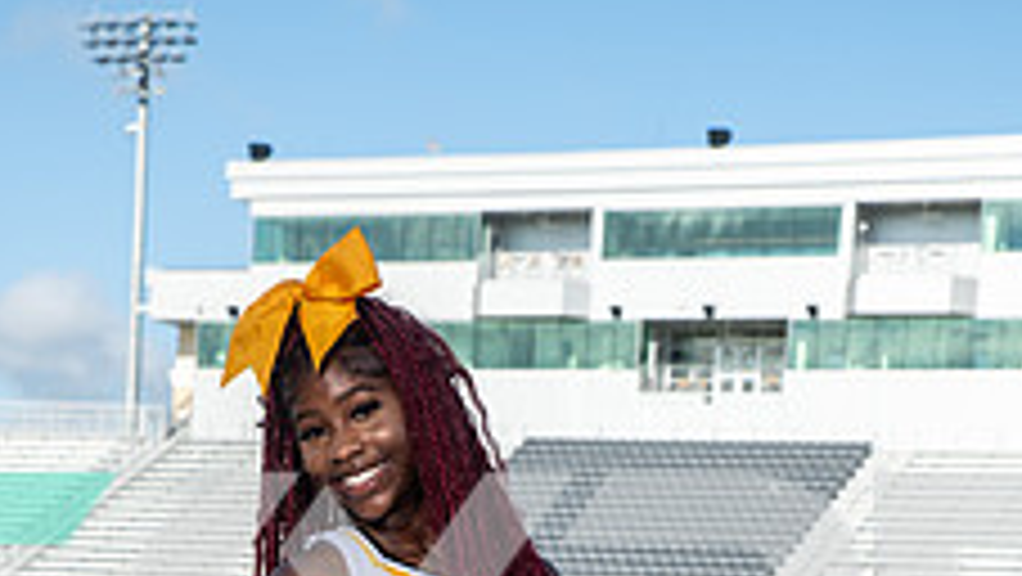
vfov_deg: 10.7
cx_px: 518
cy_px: 932
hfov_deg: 19.8
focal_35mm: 108
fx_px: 2928
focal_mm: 52
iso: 100
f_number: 7.1
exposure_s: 1/320
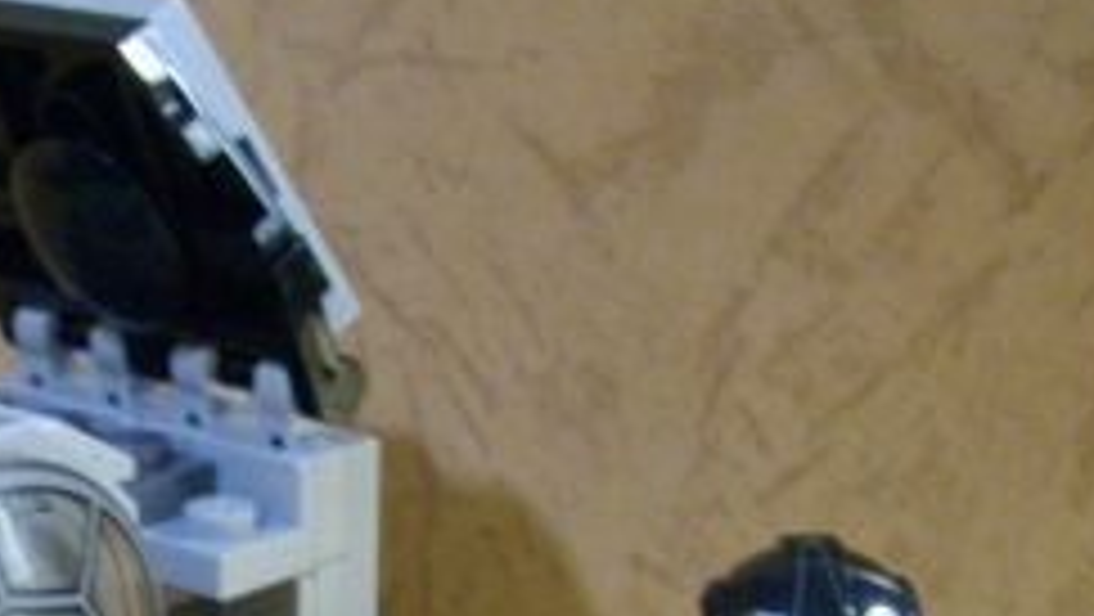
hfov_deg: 19.8
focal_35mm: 106
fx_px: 3077
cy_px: 661
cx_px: 144
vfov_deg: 11.3
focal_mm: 6.2
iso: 400
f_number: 2.8
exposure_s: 1/10
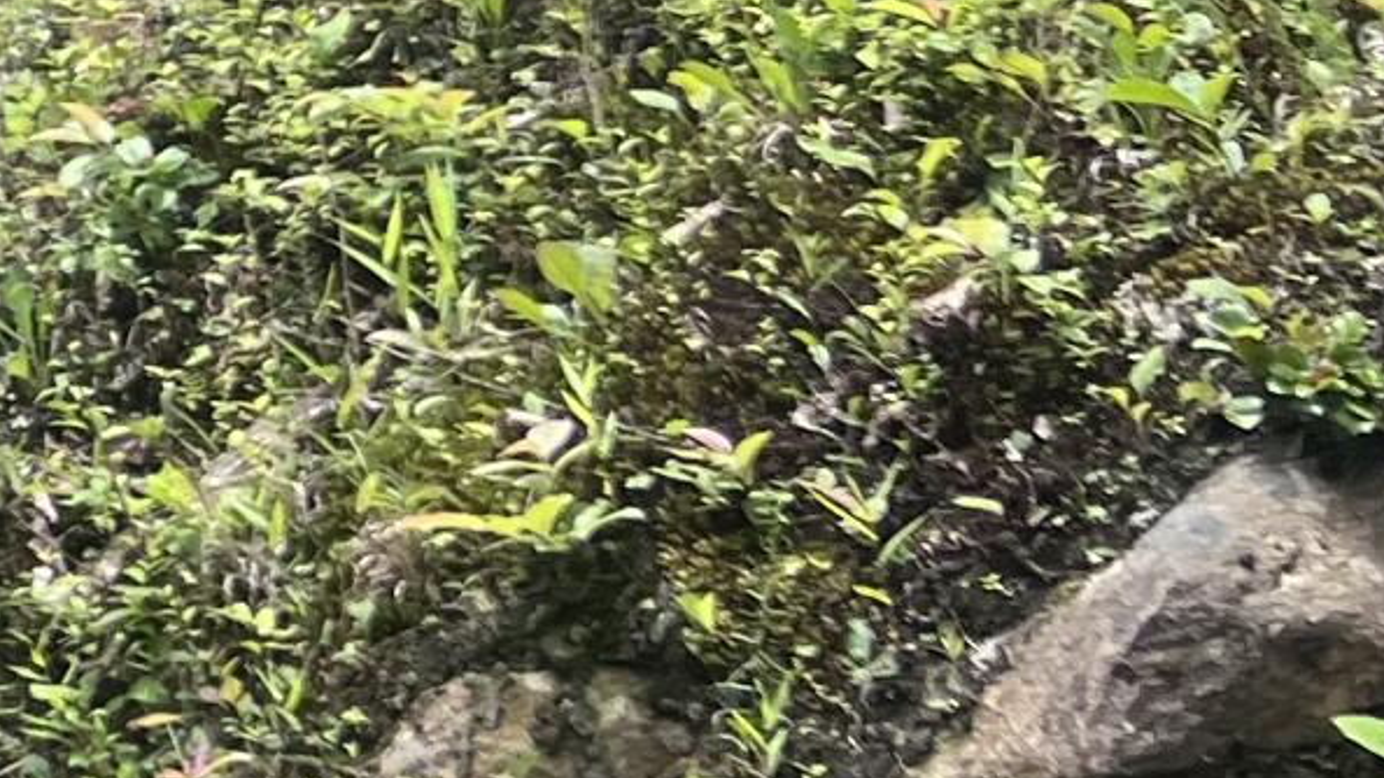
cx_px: -2064
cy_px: -501
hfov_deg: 11.8
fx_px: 5247
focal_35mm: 143
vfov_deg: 8.2
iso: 50
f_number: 1.5
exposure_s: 1/1183
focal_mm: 5.7
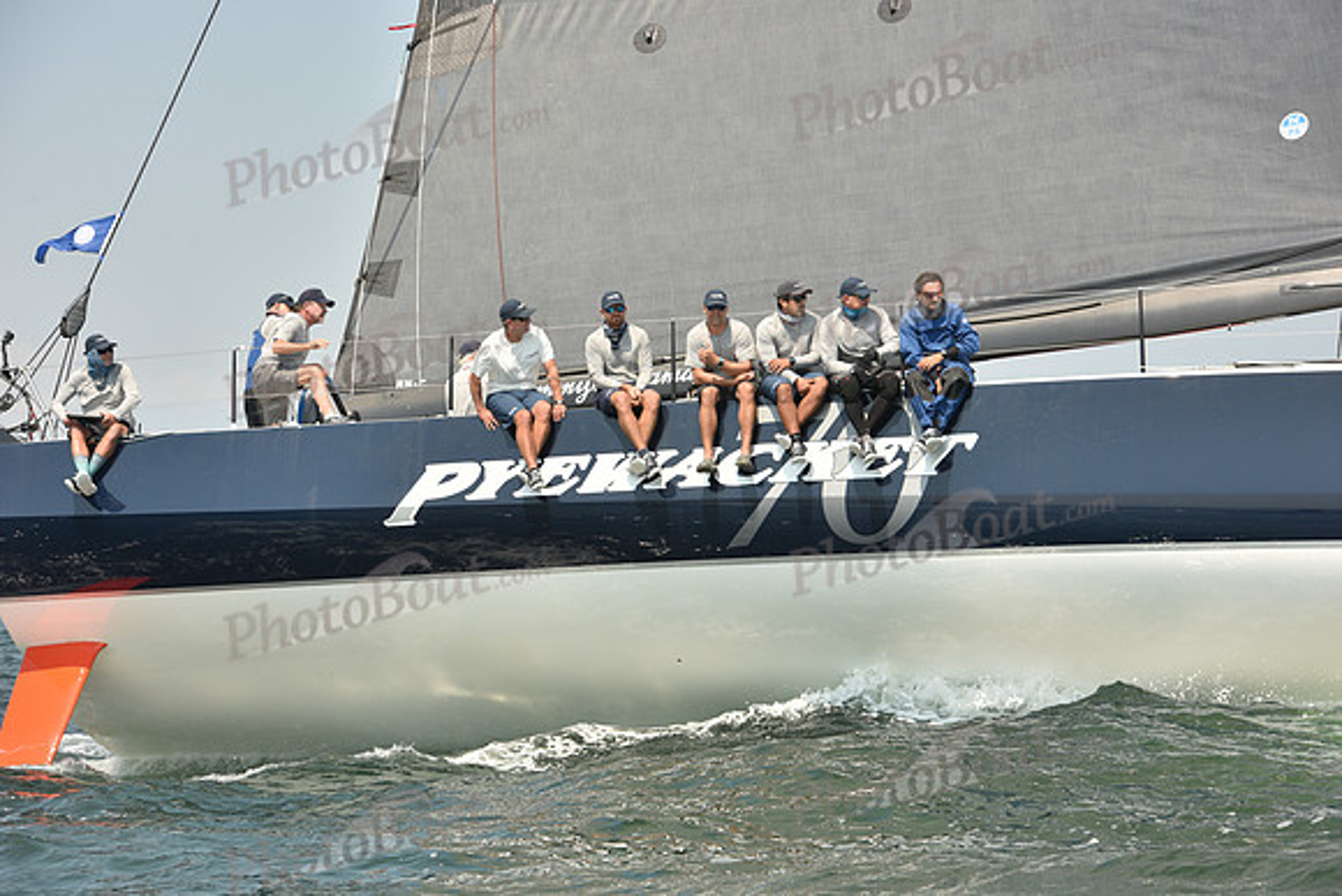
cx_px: 671
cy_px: 448
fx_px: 4176
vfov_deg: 12.2
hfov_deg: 18.3
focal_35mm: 112
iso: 250
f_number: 8
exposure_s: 1/800
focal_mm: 112
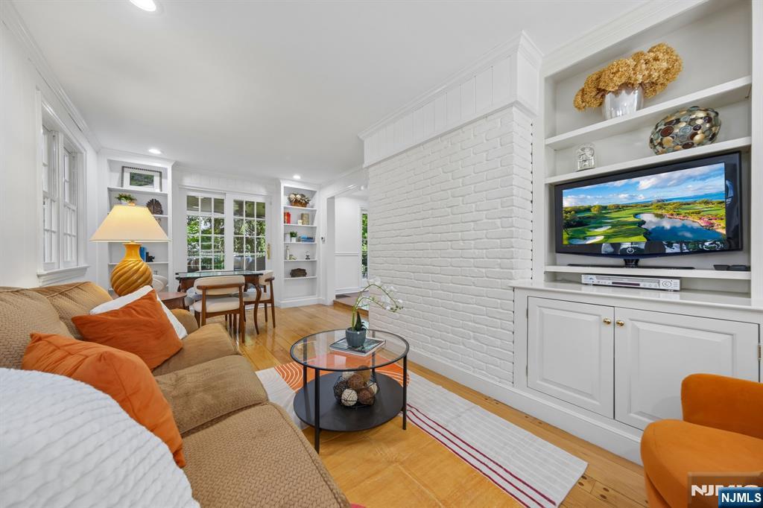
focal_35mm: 12
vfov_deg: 90.0
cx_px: 382
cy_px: 254
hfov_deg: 112.6
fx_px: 254
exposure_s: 1/13
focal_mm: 8
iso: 160
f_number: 5.6
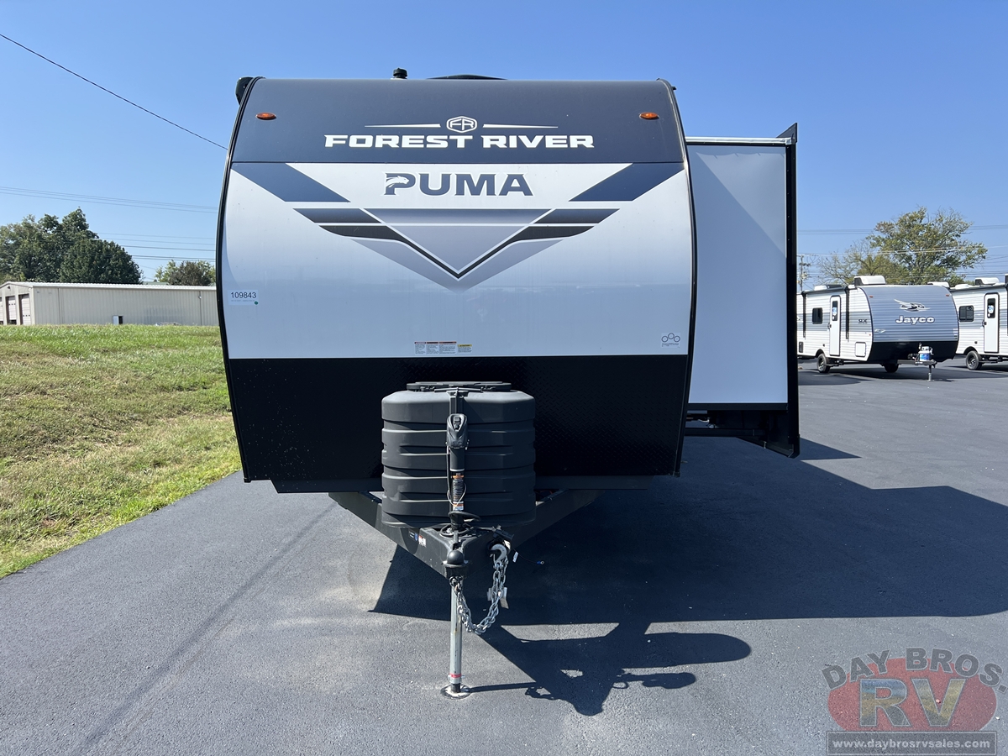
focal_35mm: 26
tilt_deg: -5.0
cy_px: 378
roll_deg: +1.0
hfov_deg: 67.3
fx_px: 757
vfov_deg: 53.1
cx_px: 504
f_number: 1.5
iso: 50
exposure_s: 1/3077
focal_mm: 5.7
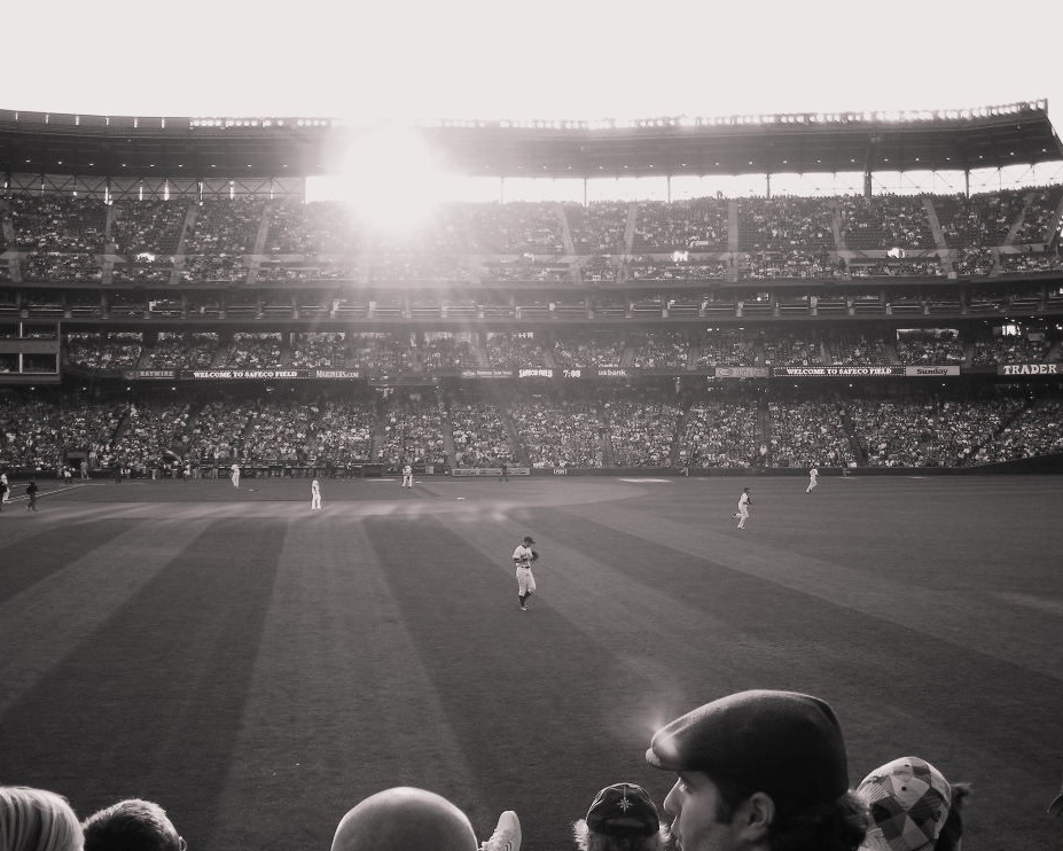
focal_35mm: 40
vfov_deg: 37.3
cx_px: 514
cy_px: 429
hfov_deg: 45.8
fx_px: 1259
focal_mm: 6.3
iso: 50
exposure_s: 1/140
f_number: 3.2
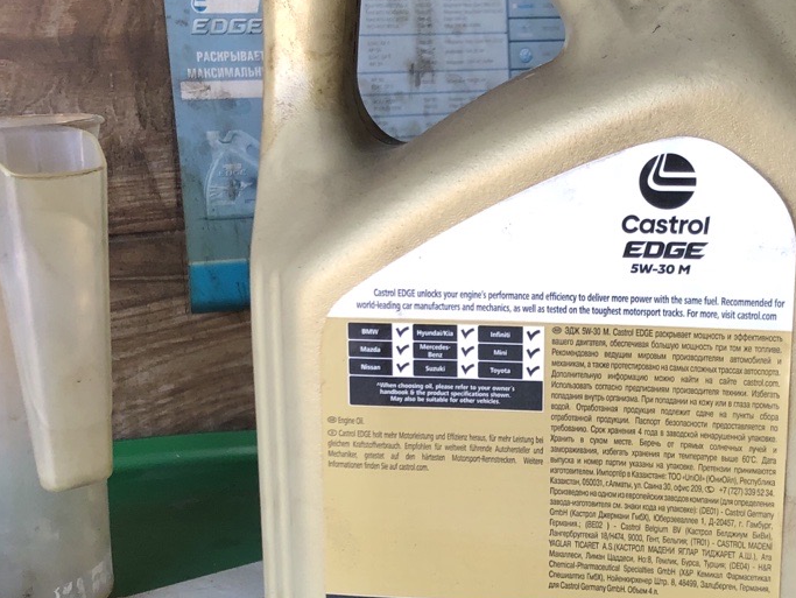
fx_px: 1357
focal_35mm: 59
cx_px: 501
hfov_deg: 32.5
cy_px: 342
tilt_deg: -12.1
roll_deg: +2.9
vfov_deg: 24.8
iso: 64
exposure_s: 1/120
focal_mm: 4
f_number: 1.8
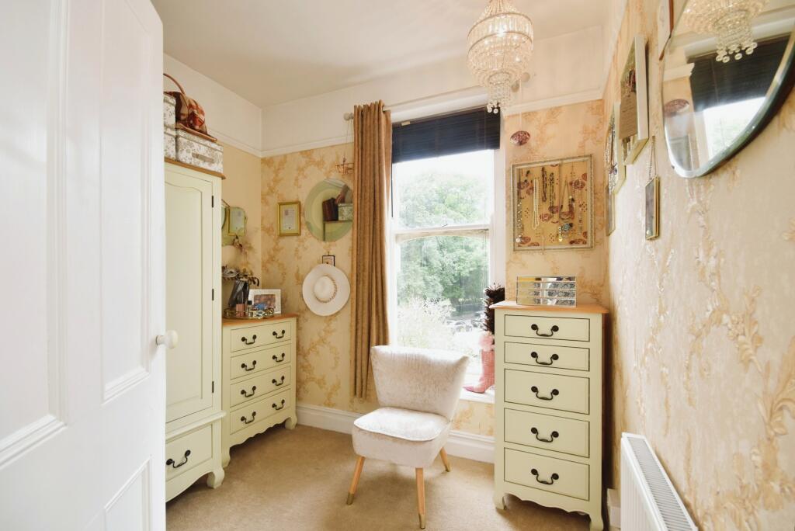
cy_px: 266
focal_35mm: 15
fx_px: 331
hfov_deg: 100.4
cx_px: 398
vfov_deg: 77.4
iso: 400
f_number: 9
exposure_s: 1/20
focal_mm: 10
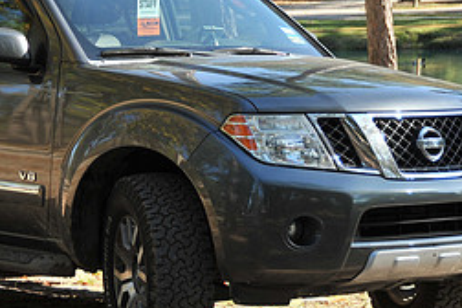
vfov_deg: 9.0
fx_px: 1951
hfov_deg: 13.5
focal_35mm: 152
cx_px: 119
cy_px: 99
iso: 200
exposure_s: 1/320
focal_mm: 66
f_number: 5.6
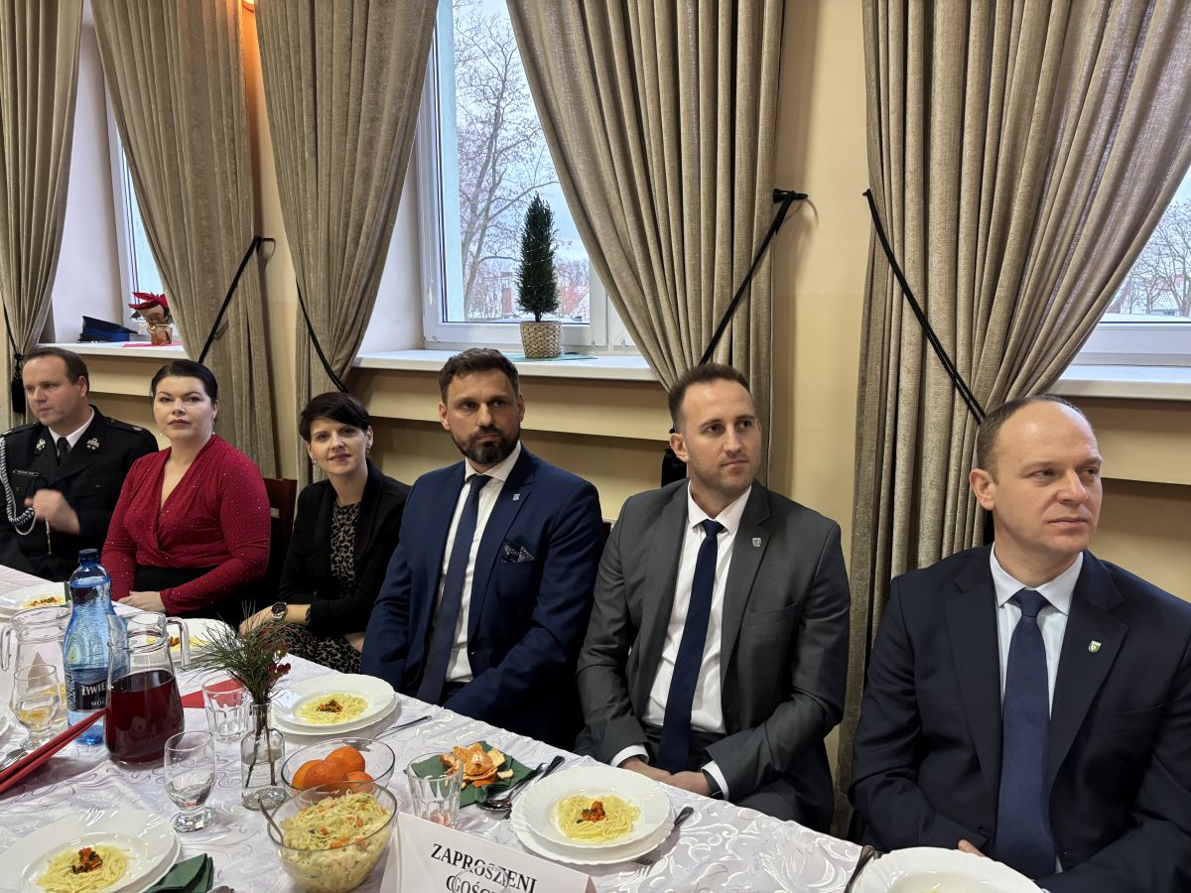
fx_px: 895
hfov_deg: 67.3
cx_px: 596
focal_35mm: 26
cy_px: 446
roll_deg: +0.5
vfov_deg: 53.1
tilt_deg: -8.6
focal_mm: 5.96
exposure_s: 1/33
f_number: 1.6
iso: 400
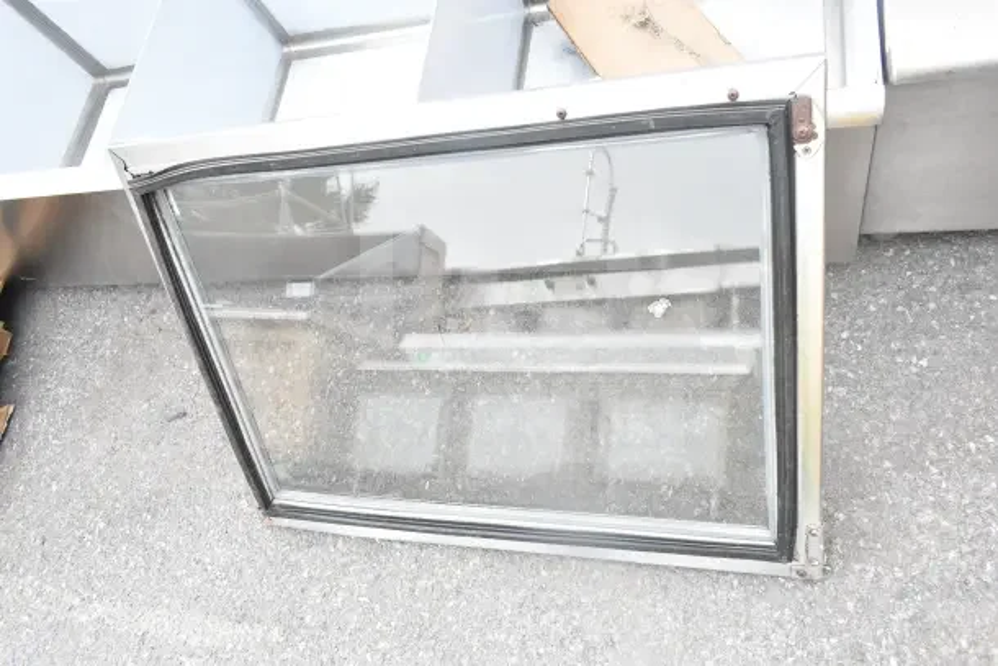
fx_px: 749
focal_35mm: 27
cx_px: 499
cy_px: 333
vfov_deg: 48.0
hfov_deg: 67.4
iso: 1600
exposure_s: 1/250
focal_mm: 18
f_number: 9
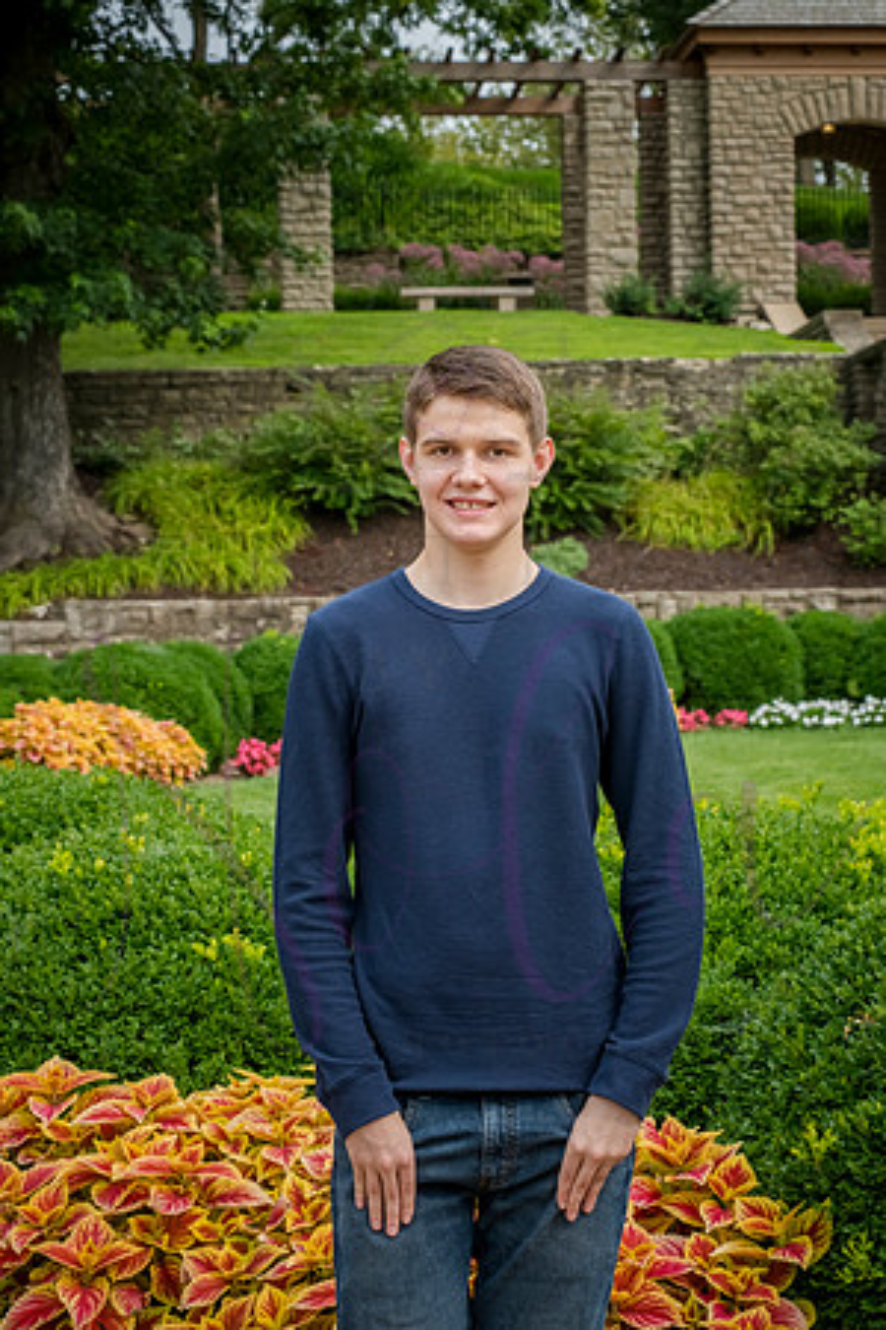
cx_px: 443
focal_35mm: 80
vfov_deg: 25.4
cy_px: 665
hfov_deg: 17.1
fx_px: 2953
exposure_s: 1/320
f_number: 13
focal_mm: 80
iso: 640
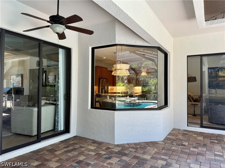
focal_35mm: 24
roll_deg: -0.3
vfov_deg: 56.8
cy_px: 84
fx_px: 156
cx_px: 112
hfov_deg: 71.6
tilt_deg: +2.7
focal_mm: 6.76
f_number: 1.78
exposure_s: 1/121
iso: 64
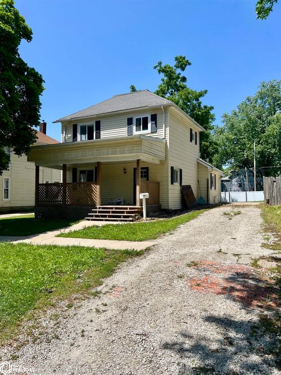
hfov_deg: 53.0
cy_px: 188
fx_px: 282
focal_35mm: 26
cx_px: 140
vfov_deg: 67.3
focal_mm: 5.7
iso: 50
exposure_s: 1/4274
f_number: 1.5
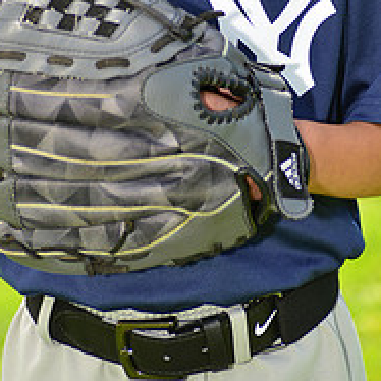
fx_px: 5591
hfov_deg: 3.9
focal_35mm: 449
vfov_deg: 3.9
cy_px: -114
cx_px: 154
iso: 100
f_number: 5
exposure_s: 1/250
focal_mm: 170
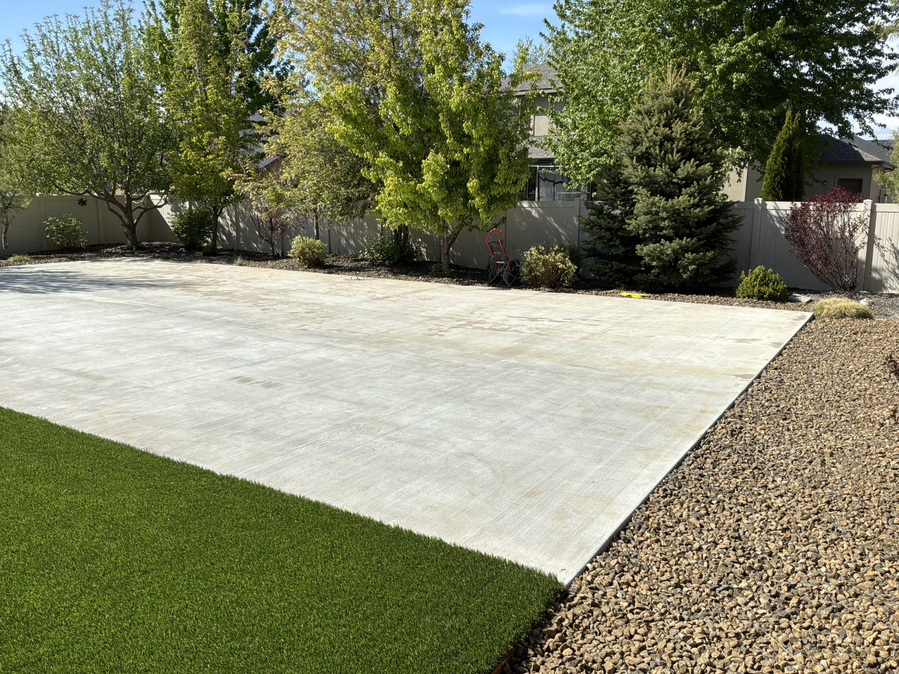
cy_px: 337
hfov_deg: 63.4
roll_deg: -1.0
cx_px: 450
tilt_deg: -11.4
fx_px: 727
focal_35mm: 28
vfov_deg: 49.7
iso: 25
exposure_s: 1/2538
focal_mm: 3
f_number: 1.8
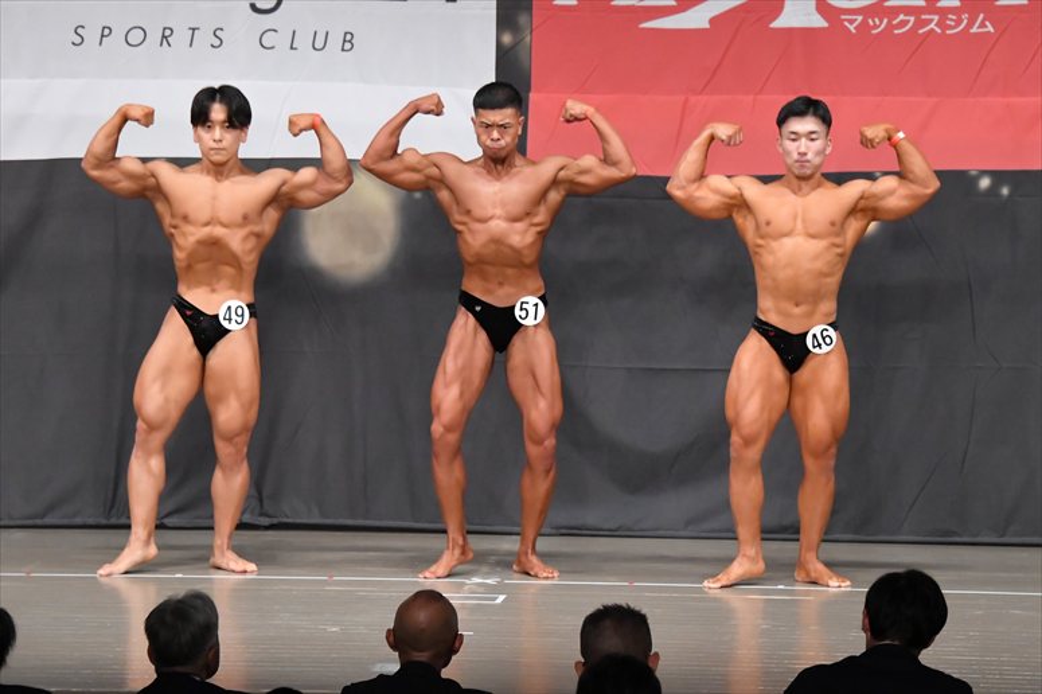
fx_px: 5410
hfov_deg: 11.0
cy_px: 347
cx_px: 521
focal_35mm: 187
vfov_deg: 7.3
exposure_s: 1/400
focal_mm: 125
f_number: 5.6
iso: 6400
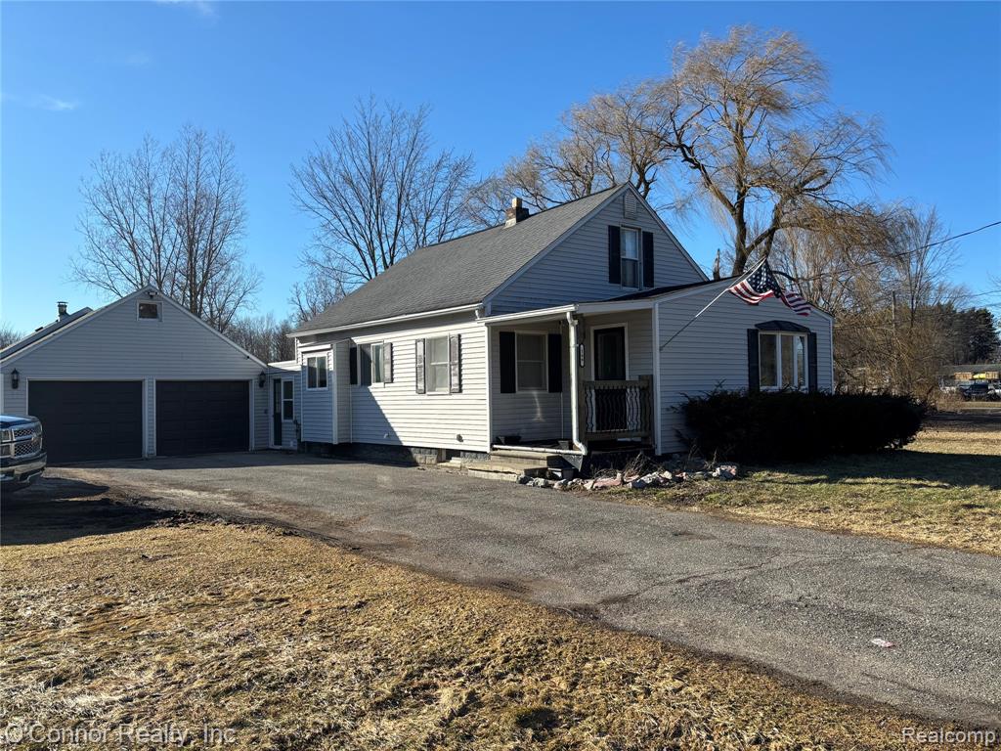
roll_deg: +0.6
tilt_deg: +0.7
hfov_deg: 67.3
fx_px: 752
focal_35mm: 26
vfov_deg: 53.1
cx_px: 500
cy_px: 376
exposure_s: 1/2193
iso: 50
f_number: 1.6
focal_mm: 5.96
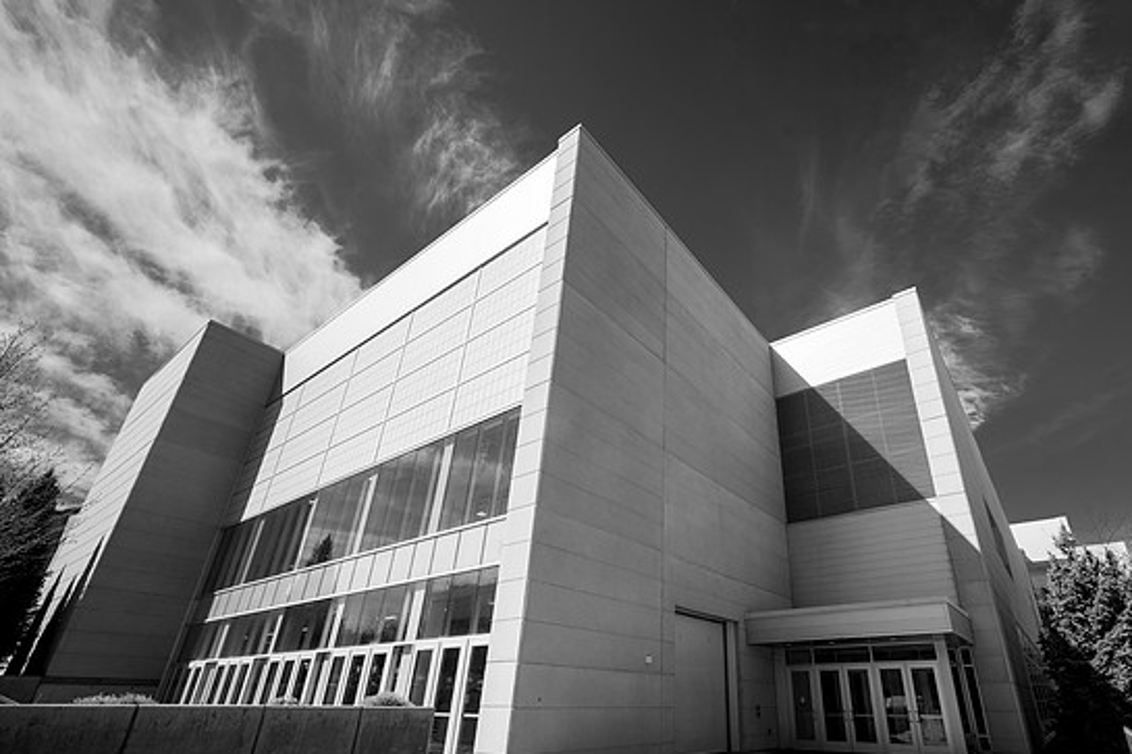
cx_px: 666
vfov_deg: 69.6
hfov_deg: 92.3
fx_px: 534
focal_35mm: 17
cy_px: 456
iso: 100
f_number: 10
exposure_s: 1/250
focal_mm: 14
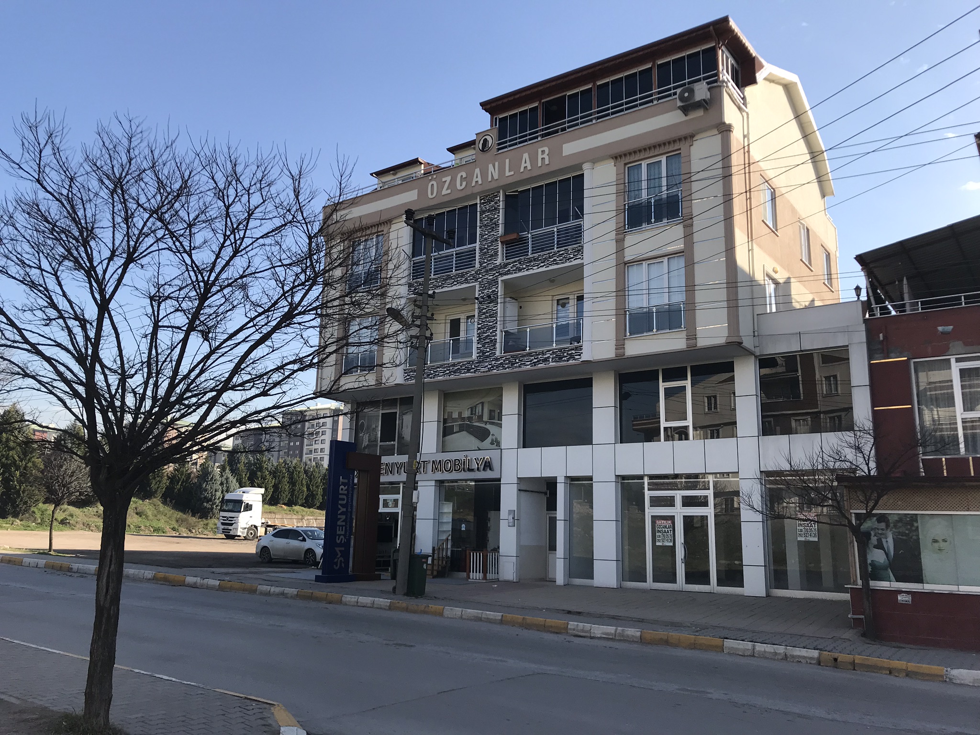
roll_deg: -1.3
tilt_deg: +12.0
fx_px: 793
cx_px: 490
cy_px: 368
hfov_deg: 63.4
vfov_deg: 49.7
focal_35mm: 28
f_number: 1.8
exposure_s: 1/1330
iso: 20
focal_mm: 3.99
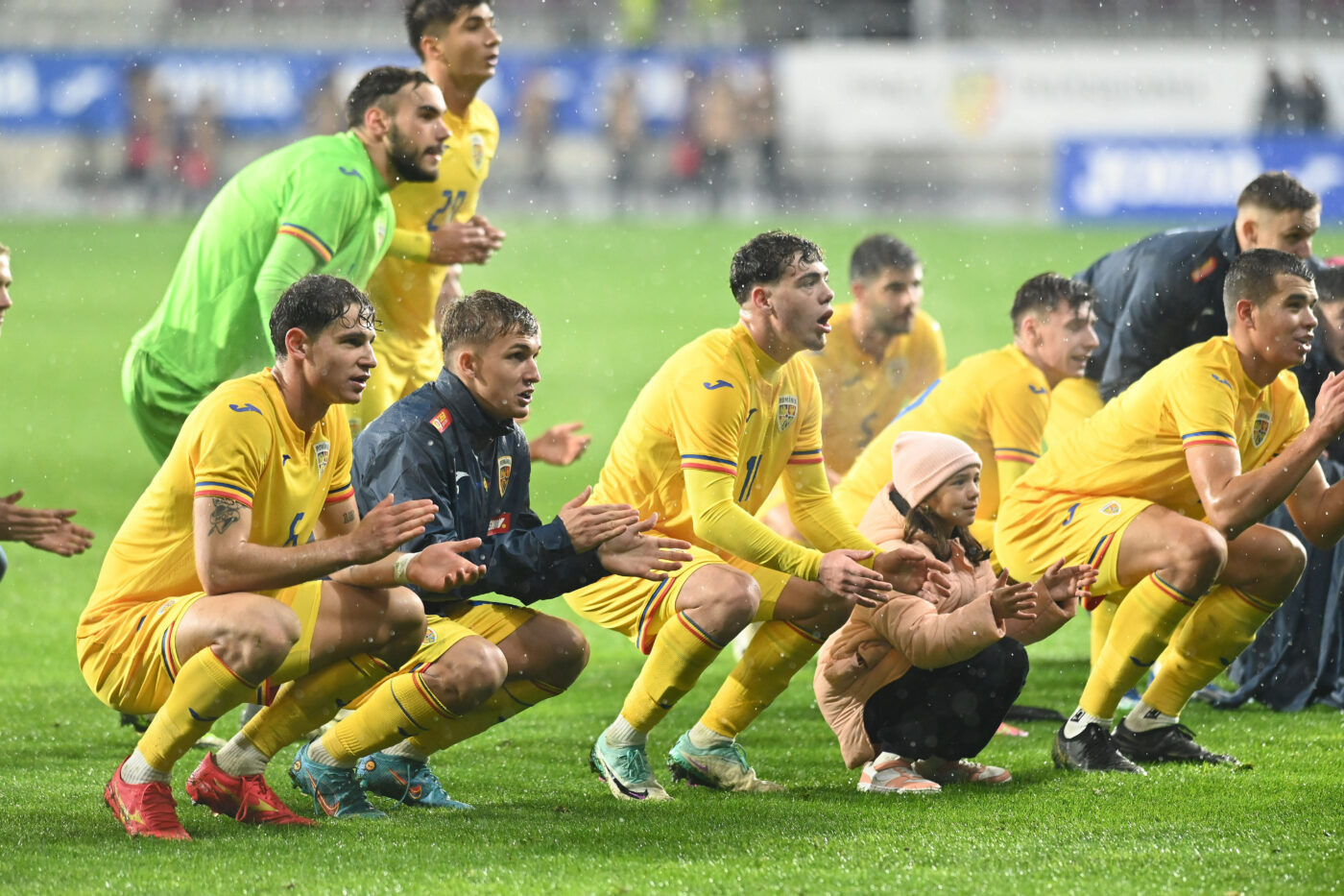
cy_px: 448
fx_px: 11198
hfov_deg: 6.9
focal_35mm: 300
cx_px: 672
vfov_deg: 4.6
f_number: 4
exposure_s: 1/1600
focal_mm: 300
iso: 4000
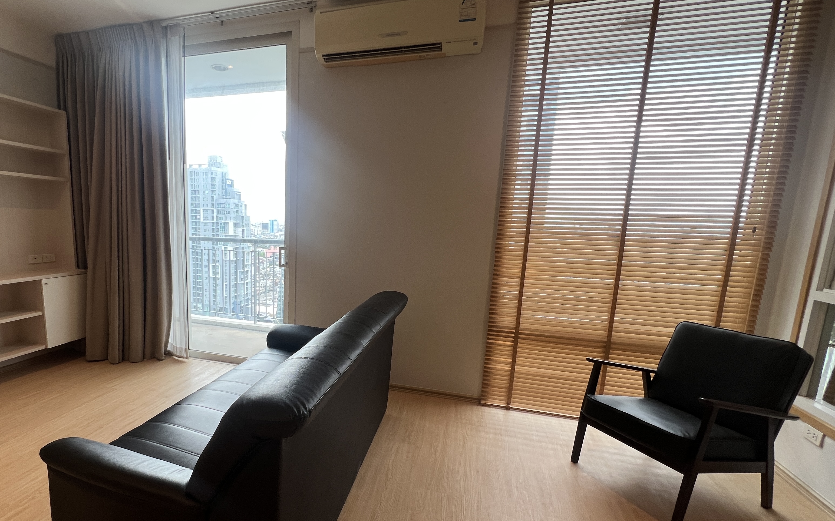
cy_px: 297
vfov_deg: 64.7
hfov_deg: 89.2
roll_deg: -1.7
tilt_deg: -8.8
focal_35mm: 18
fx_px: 410
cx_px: 311
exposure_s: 1/99
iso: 64
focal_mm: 1.57
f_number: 1.8
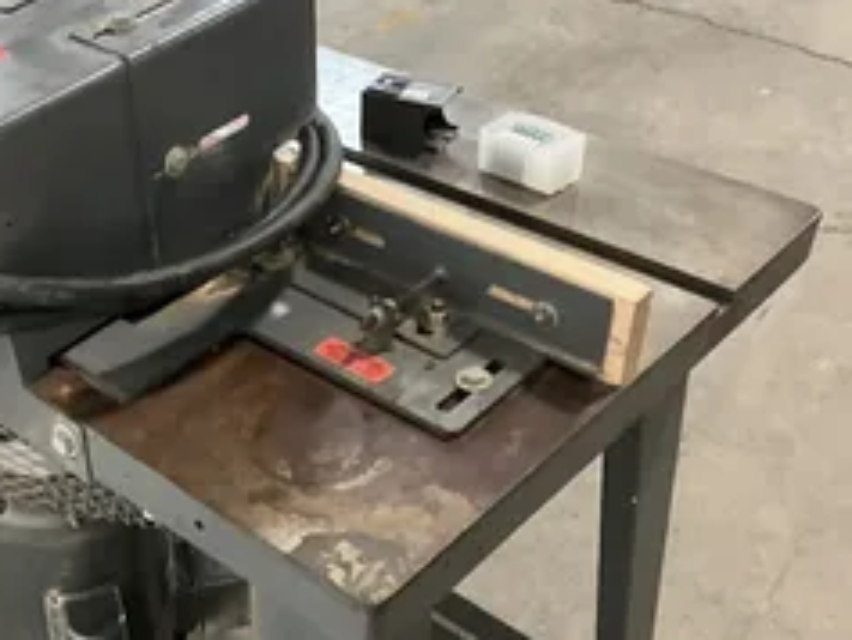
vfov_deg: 29.6
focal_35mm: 49
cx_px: 262
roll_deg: +3.9
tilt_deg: -40.8
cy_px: 406
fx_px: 1207
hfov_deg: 38.3
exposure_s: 1/30
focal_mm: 3
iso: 400
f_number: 1.8
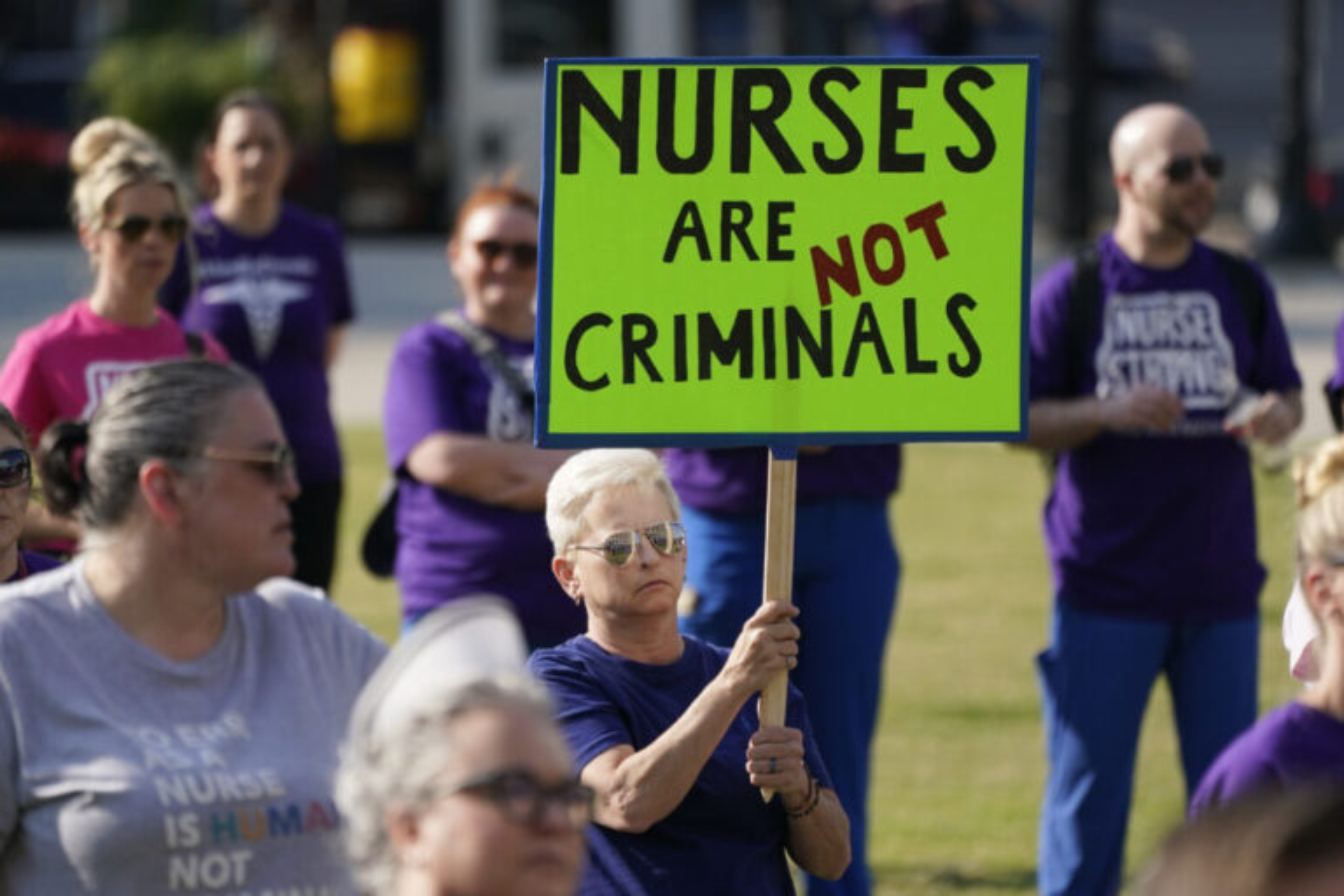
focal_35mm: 400
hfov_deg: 5.2
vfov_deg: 3.4
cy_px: 448
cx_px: 672
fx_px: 14932
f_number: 5.6
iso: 250
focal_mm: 400
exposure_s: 1/1000
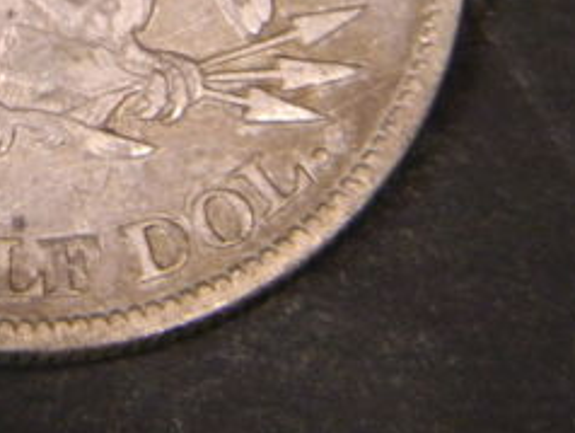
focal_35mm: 209
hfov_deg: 9.4
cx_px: 19
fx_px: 3475
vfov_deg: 7.1
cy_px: -63
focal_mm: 15.1
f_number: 4.5
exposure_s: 1/8.8
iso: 400
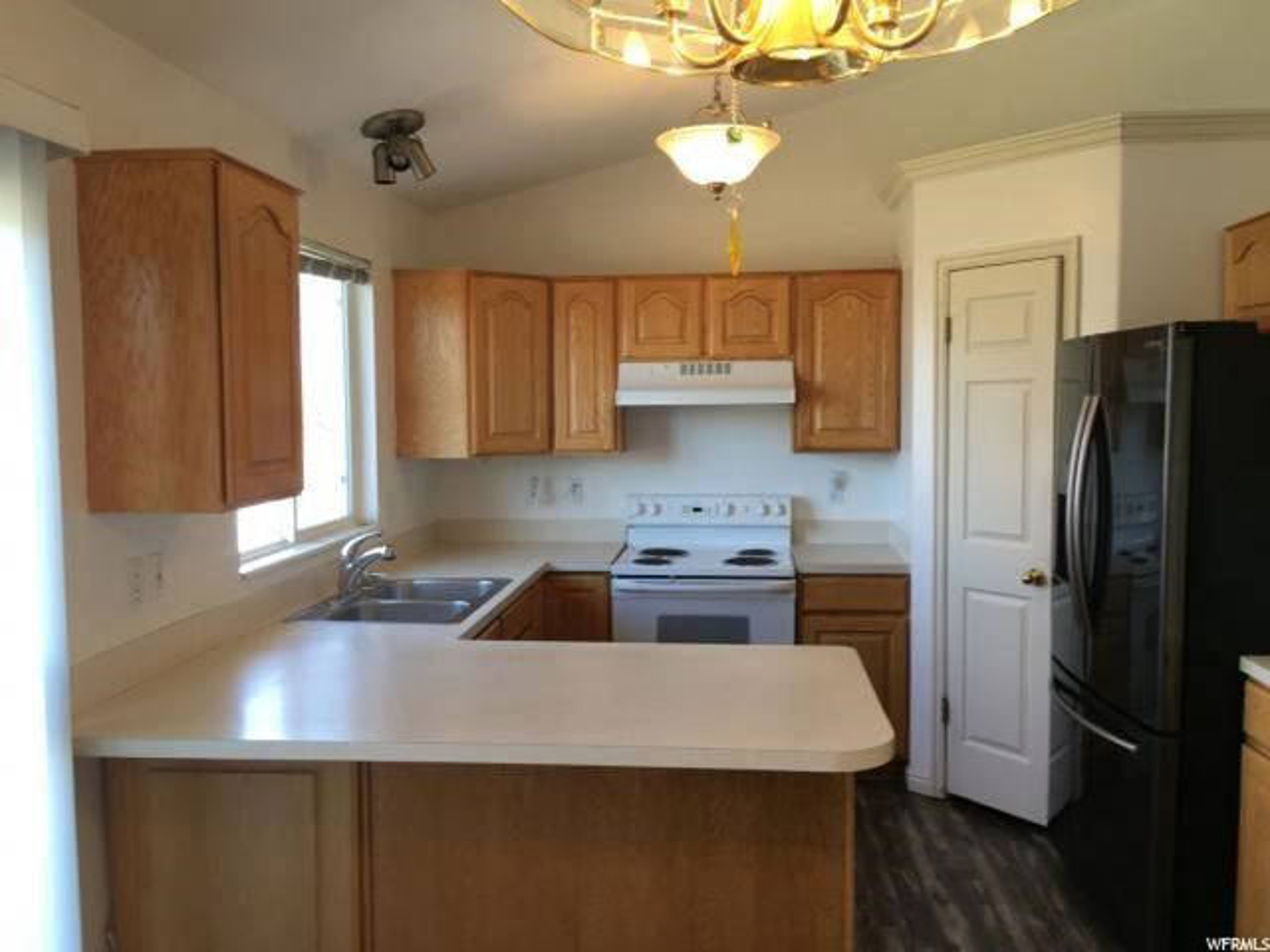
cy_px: 476
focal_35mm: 29
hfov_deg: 61.7
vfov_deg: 48.2
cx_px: 635
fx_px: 1064
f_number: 2.2
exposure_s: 1/40
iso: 25
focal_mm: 4.15
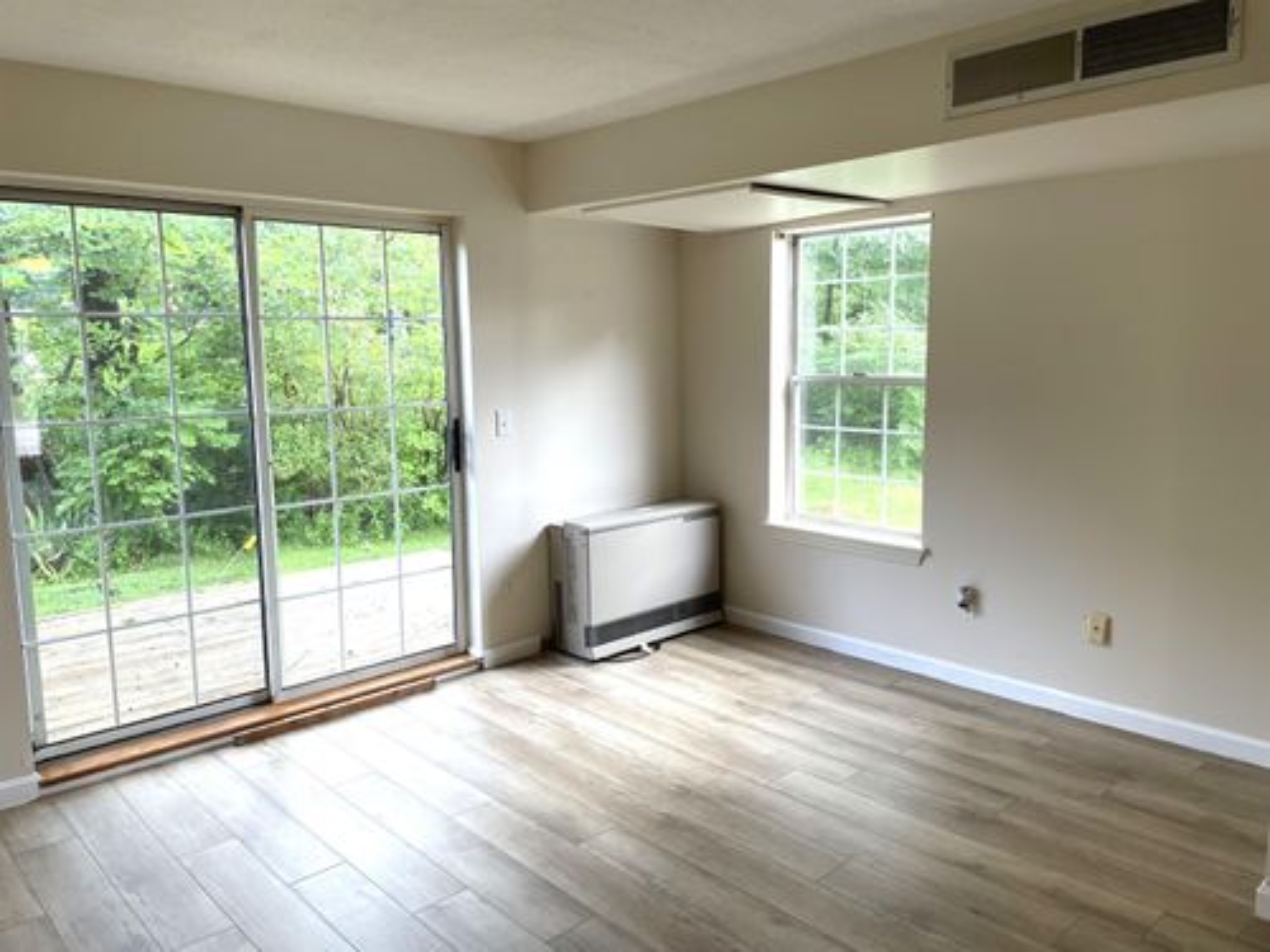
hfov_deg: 67.3
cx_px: 635
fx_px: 954
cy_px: 476
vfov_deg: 53.1
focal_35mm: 26
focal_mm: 4.2
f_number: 1.6
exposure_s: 1/120
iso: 50
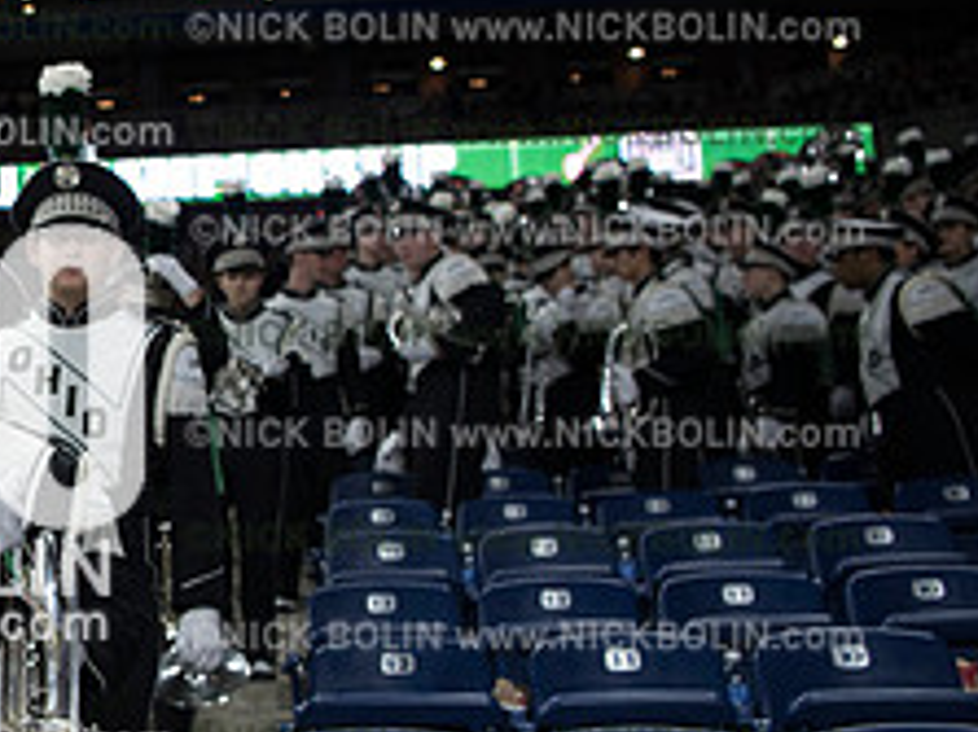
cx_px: -167
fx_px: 1694
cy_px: 436
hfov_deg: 28.4
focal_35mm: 60
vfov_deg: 24.4
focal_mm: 24
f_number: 2.8
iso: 1250
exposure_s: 1/640
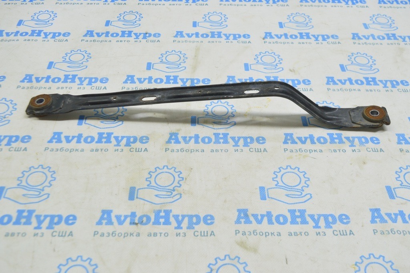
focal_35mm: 40
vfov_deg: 33.0
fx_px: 461
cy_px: 136
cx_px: 205
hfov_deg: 48.0
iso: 400
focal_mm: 27
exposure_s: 1/20
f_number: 5.6
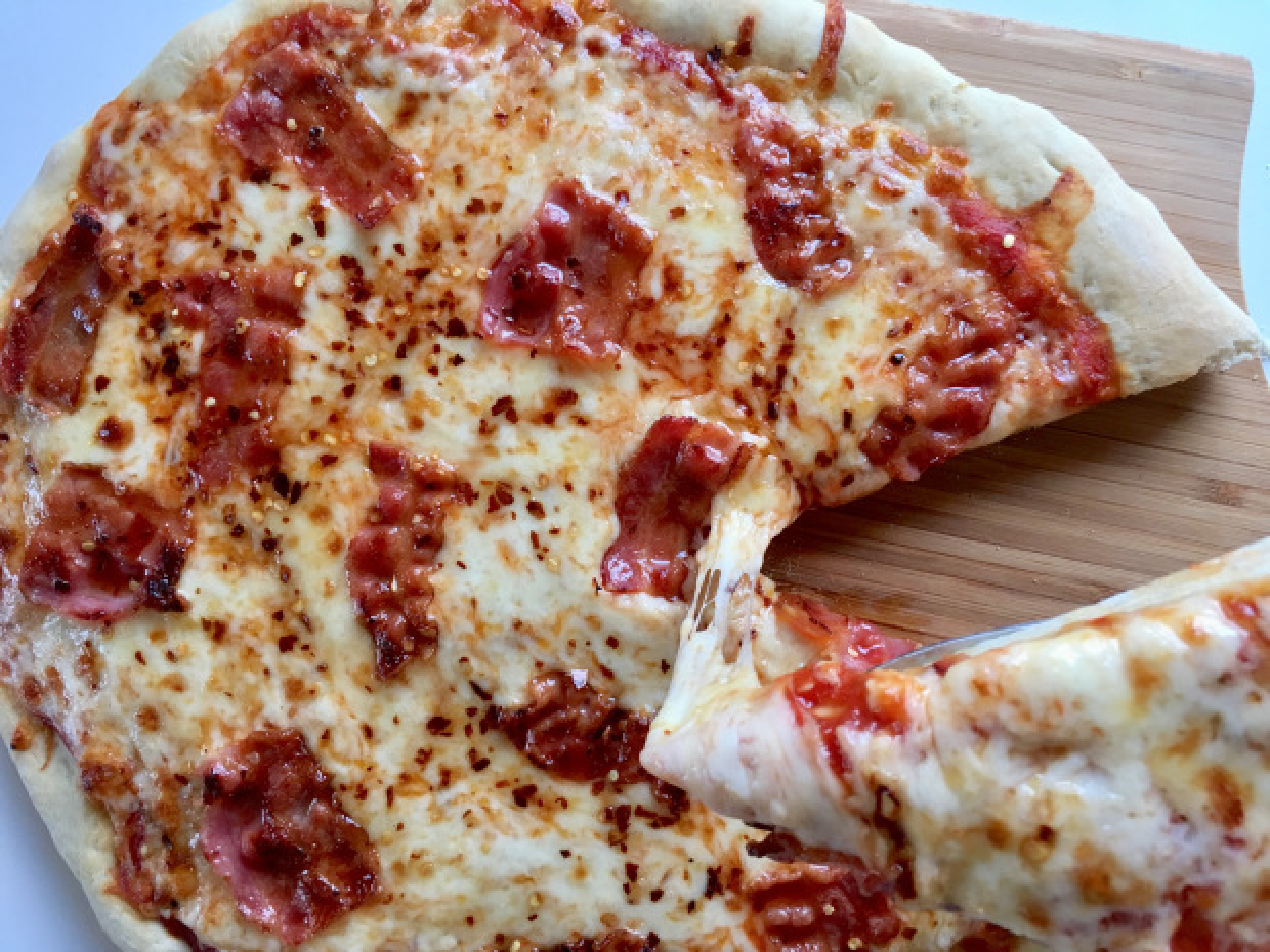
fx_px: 1064
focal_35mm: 29
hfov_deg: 61.7
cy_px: 476
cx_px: 635
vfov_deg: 48.2
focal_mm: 4.15
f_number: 2.2
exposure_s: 1/33
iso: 125
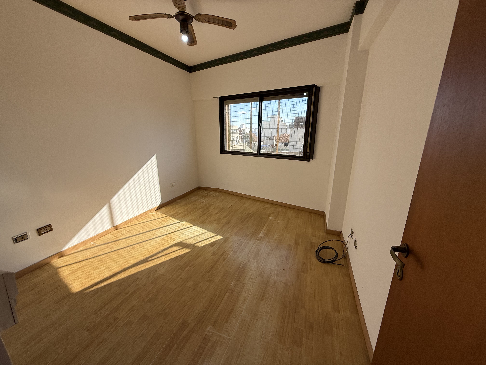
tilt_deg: -14.3
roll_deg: +0.0
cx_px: 243
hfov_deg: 102.1
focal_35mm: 14
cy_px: 182
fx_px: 197
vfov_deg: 85.7
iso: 50
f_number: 2.2
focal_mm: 2.22
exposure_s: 1/204
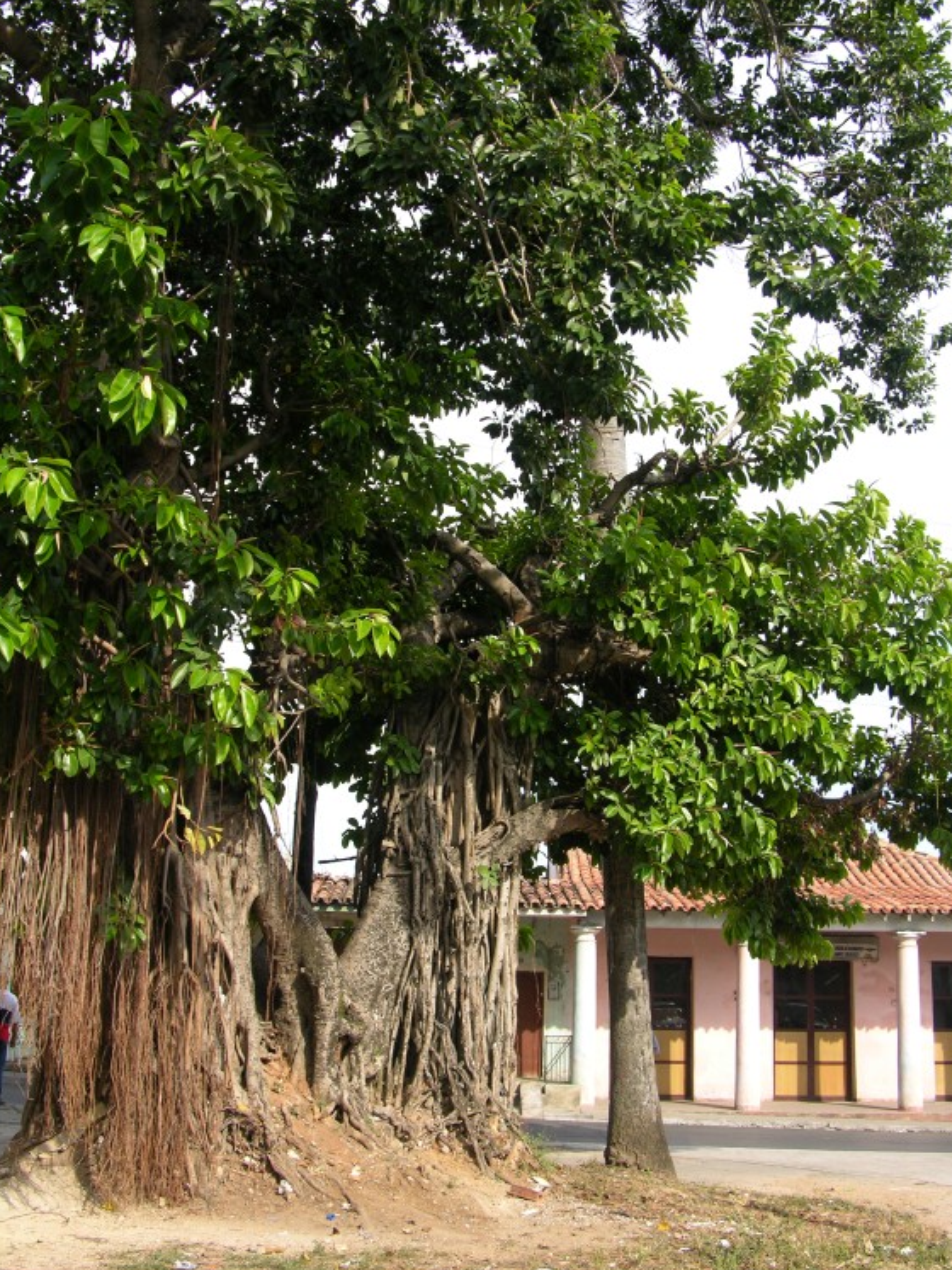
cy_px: 639
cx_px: 488
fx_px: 1320
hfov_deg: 39.6
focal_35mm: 36
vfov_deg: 51.4
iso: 50
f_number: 4.5
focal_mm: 8.9
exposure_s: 1/138
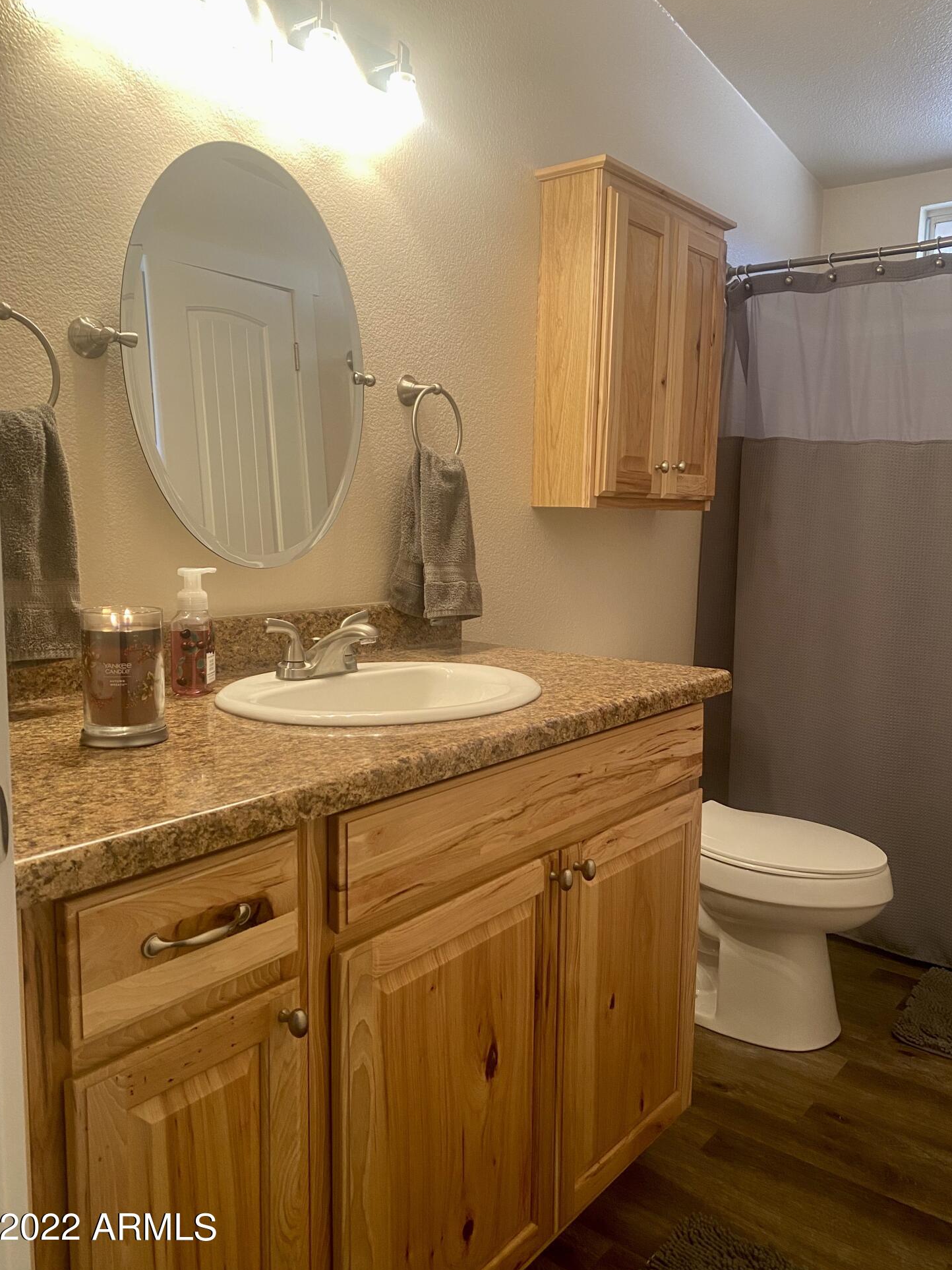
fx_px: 990
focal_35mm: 27
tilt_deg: -5.5
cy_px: 628
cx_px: 490
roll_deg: -1.2
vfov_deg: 65.3
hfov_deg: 51.3
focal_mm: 4.25
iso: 125
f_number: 1.8
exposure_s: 1/60
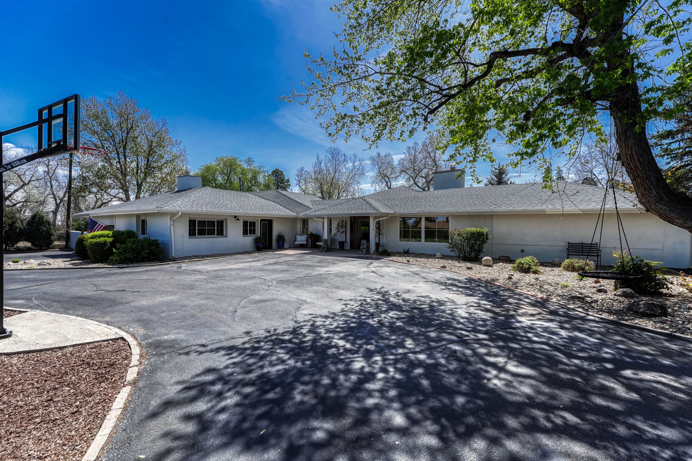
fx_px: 269
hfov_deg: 104.3
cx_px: 346
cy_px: 230
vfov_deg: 81.2
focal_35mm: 14
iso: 400
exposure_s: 1/200
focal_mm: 14
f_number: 8
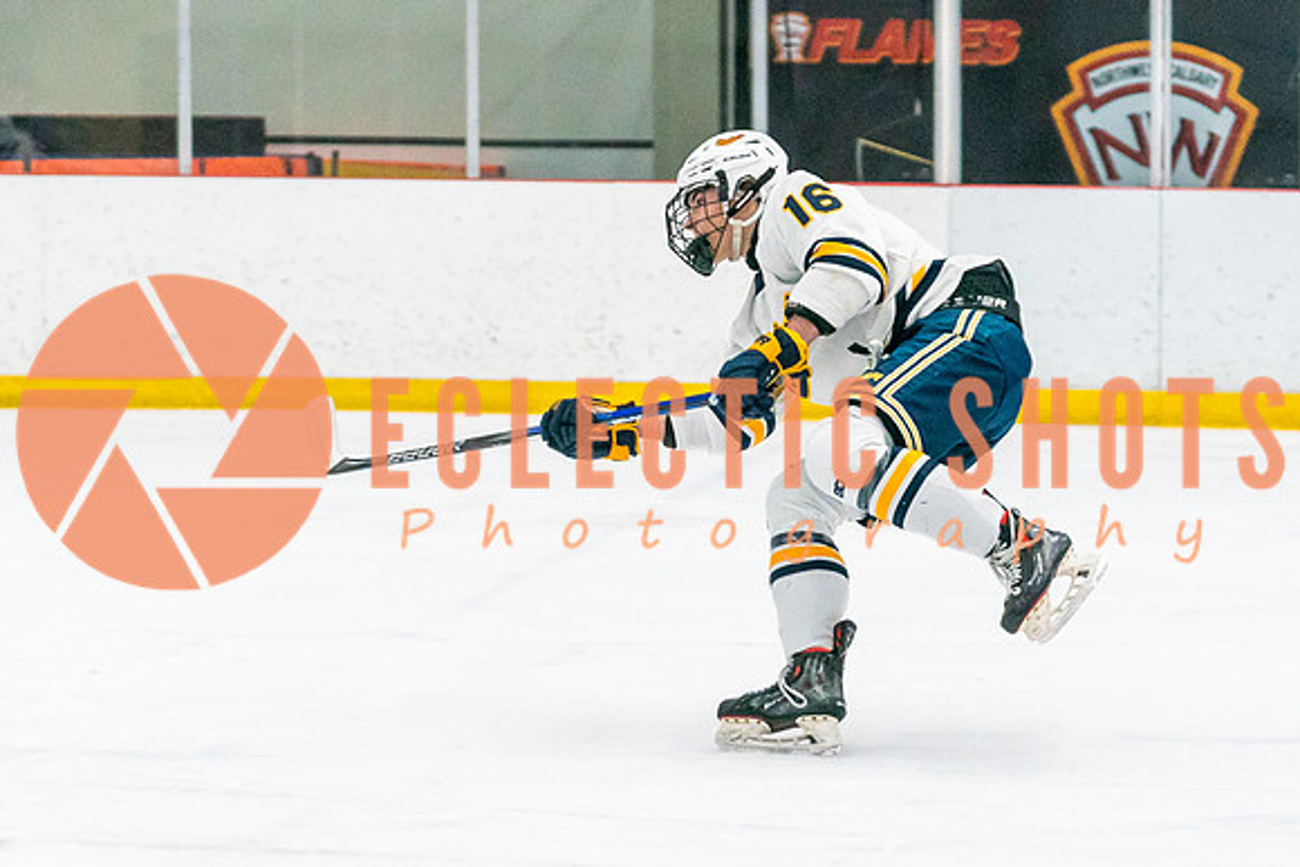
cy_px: 488
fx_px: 5794
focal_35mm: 160
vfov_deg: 8.6
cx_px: 624
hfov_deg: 12.8
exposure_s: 1/1250
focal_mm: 70
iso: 3200
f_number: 2.8
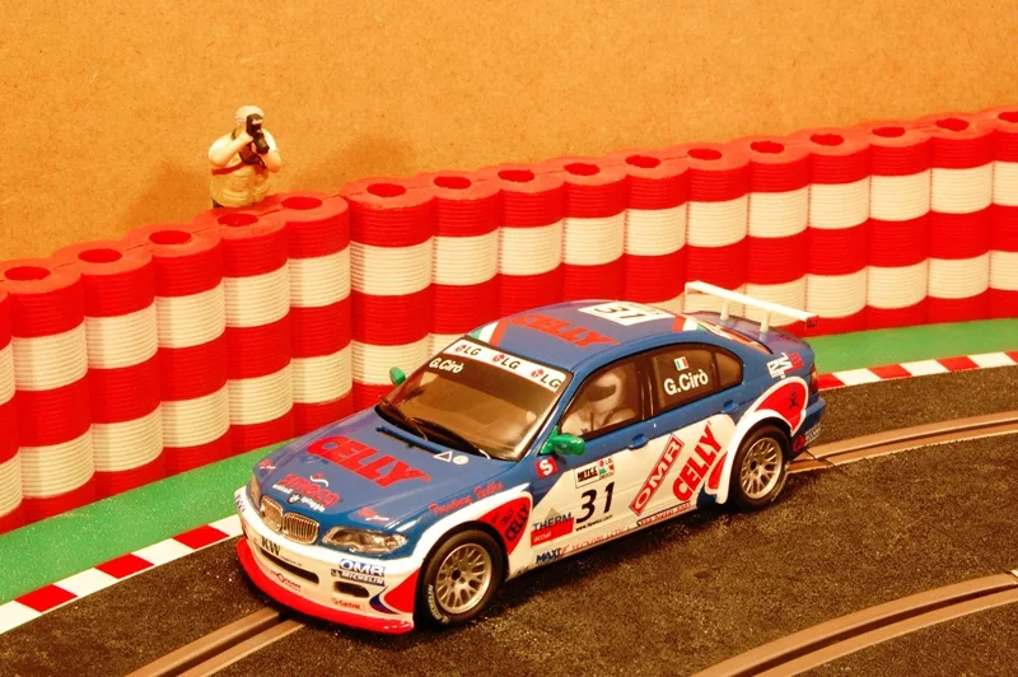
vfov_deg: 20.1
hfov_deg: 29.9
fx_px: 1907
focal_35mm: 68
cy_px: 338
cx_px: 509
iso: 800
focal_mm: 45
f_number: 22
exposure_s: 1/13
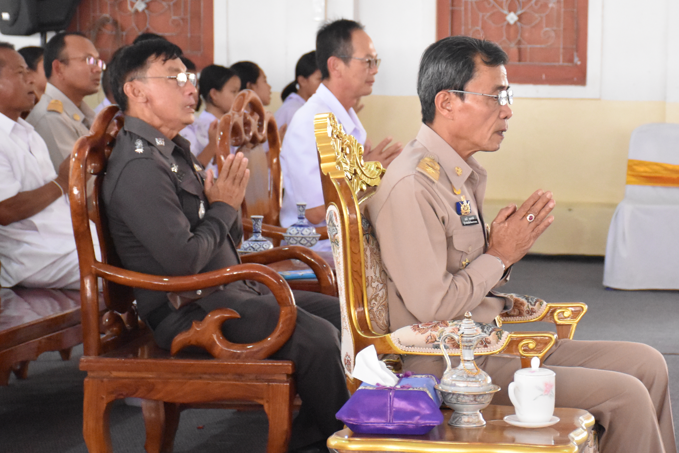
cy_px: 189
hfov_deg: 15.7
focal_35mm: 130
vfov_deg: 10.5
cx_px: 500
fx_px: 2452
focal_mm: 56
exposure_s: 1/125
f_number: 4.8
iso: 5600
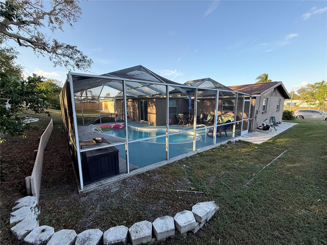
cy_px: 122
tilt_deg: -8.0
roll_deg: +0.3
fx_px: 132
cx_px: 164
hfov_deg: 102.1
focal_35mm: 14
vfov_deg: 85.7
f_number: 2.2
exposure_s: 1/312
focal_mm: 2.22
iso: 64
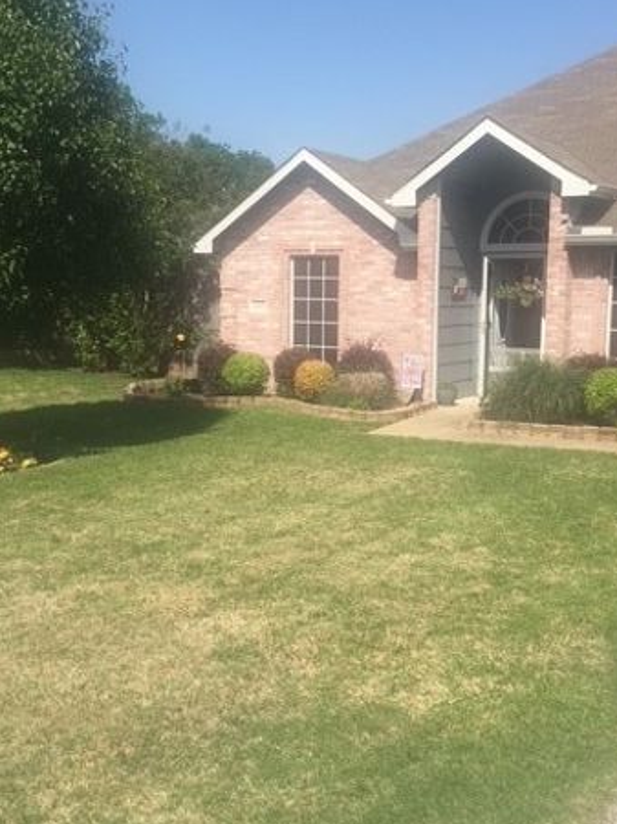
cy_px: 420
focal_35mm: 43
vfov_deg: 43.9
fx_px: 1023
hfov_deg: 33.5
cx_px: 339
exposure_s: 1/2083
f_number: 2.2
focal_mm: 4.15
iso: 32
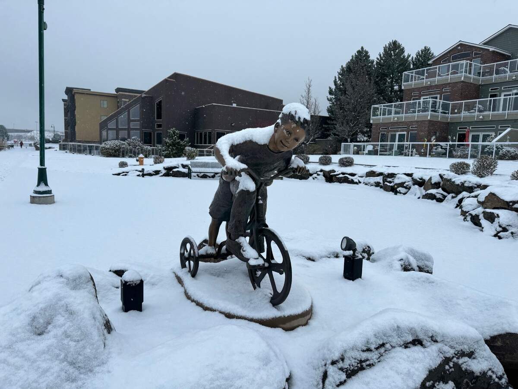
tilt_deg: -7.7
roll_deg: -1.9
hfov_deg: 71.6
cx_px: 259
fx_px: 359
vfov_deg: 56.8
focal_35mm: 24
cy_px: 194
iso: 80
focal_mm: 6.86
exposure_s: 1/1193
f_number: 1.78
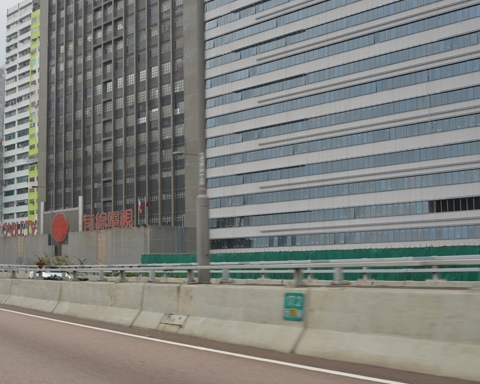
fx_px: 682
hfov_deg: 38.7
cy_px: 191
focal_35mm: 48
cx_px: 212
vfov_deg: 31.4
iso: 200
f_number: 8
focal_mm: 28
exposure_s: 1/250
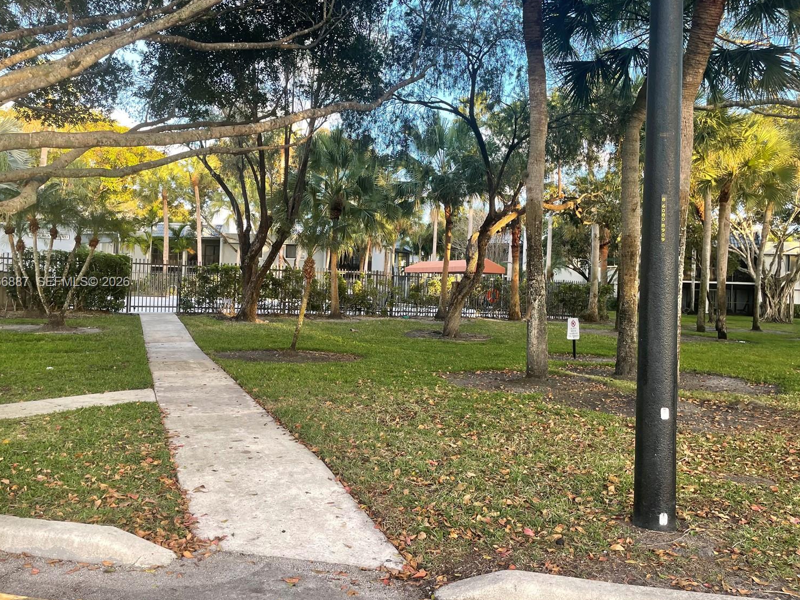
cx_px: 393
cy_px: 283
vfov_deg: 49.7
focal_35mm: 28
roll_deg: -1.6
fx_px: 647
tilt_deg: +1.5
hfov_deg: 63.4
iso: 40
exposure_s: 1/121
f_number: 1.6
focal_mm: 4.2
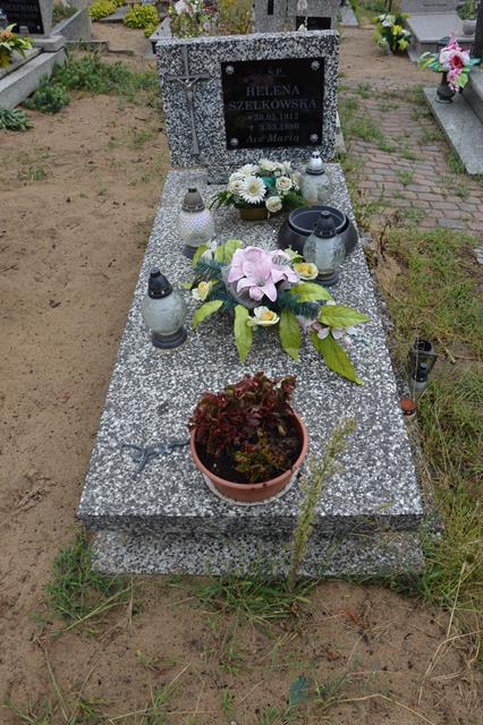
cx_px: 242
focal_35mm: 27
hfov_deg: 47.9
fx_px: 544
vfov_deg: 67.4
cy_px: 362
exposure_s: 1/125
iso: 100
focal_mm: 18
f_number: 5.6
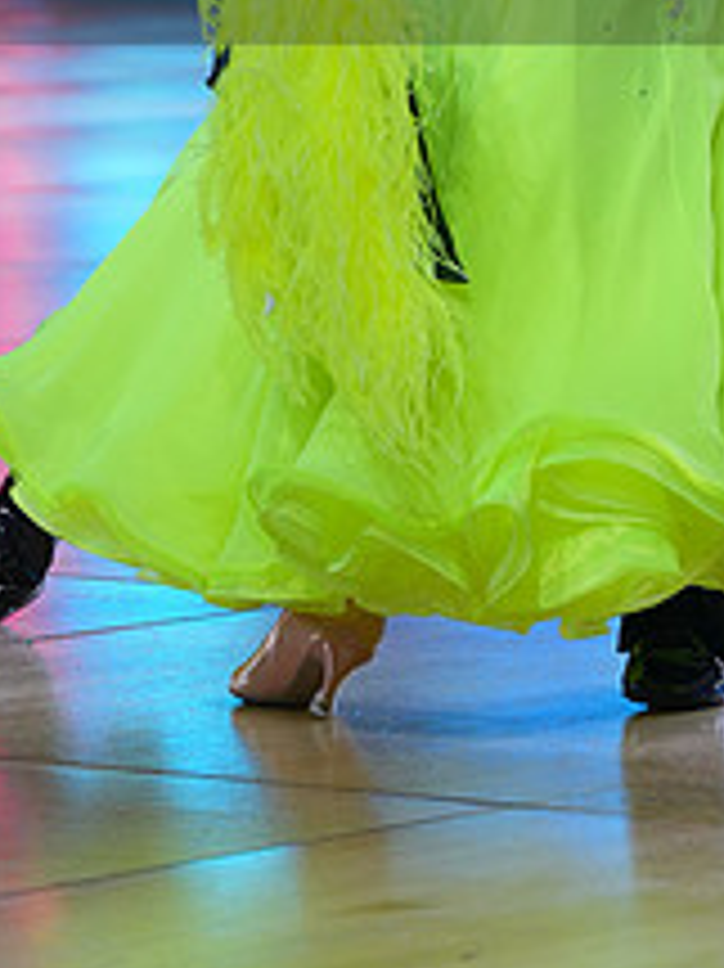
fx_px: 9351
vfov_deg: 5.9
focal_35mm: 335
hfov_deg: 4.4
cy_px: -104
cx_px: 483
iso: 1250
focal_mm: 129
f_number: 5.6
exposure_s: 1/400
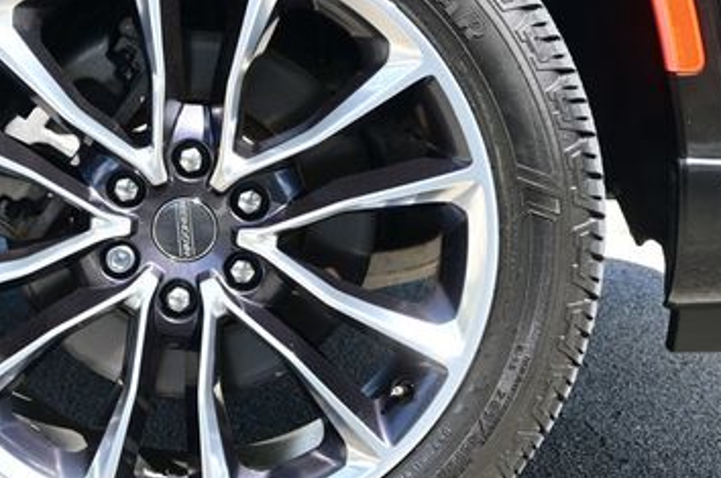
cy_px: 199
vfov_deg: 12.9
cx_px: 159
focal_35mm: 106
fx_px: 2118
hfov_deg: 19.2
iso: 100
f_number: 5.6
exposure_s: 1/100
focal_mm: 39
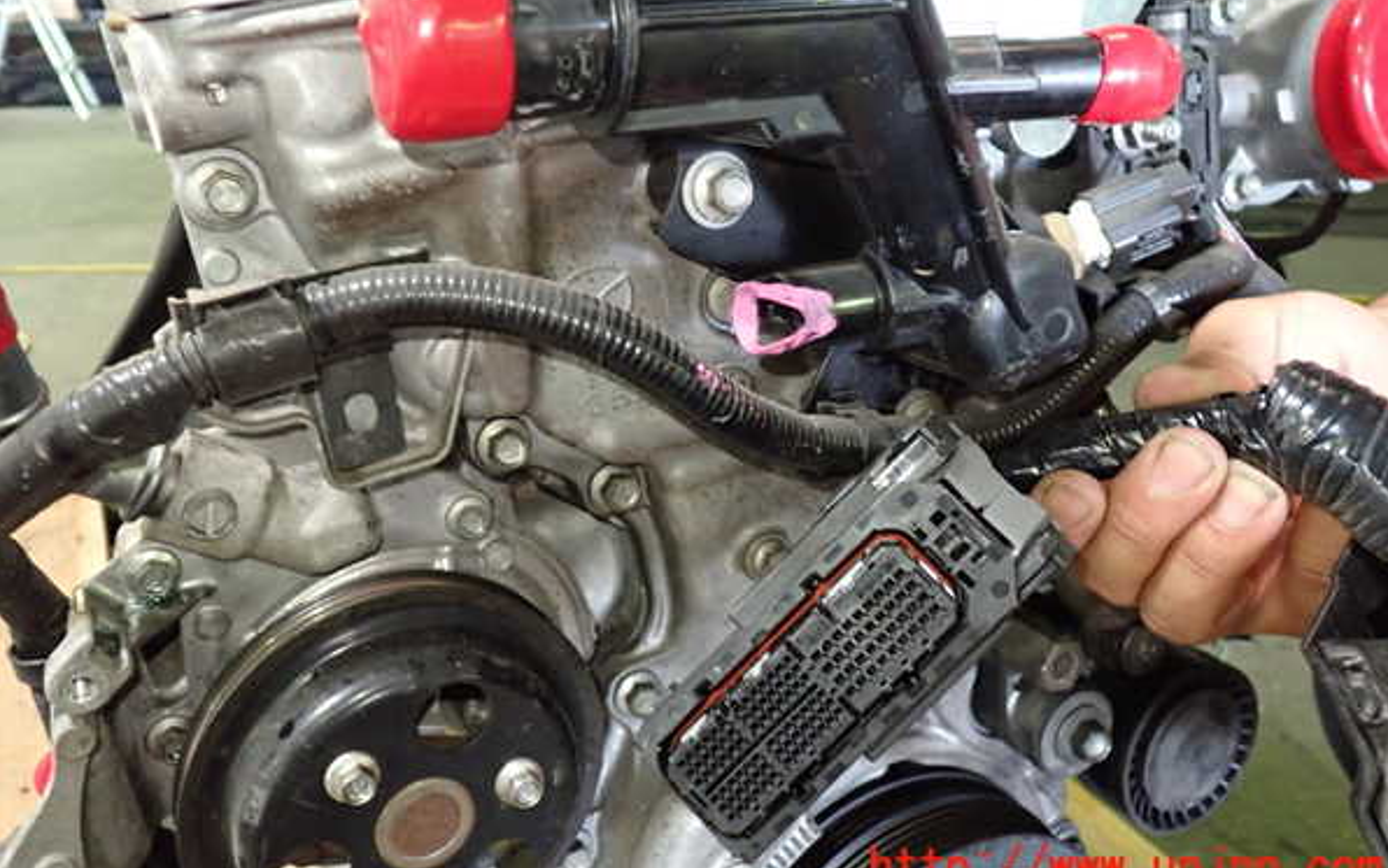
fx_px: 1211
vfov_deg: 39.4
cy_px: 375
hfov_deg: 59.6
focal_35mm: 32
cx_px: 696
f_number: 2.3
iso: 500
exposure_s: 1/30
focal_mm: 5.4
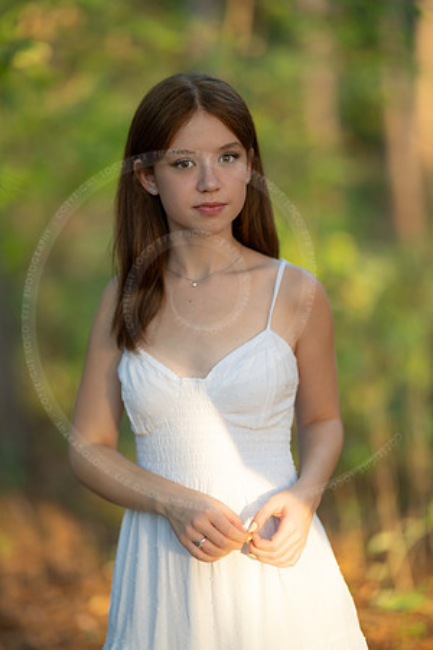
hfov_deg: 16.1
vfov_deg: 23.9
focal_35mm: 85
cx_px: 216
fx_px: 1533
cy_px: 325
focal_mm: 85
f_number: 1.2
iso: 160
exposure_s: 1/400
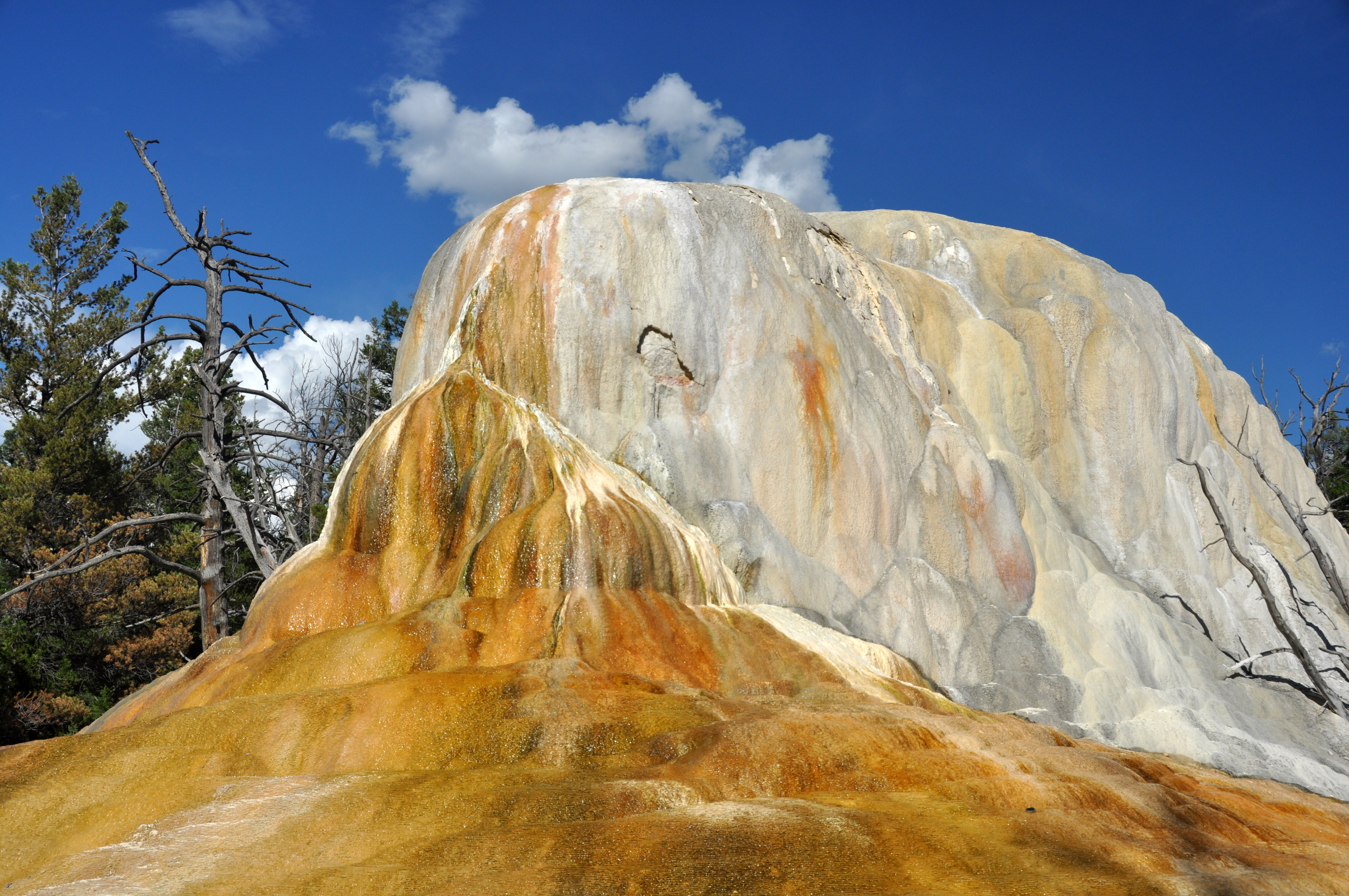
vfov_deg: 32.9
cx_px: 674
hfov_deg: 48.0
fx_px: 1516
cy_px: 448
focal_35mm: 40
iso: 200
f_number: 9
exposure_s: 1/320
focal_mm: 27
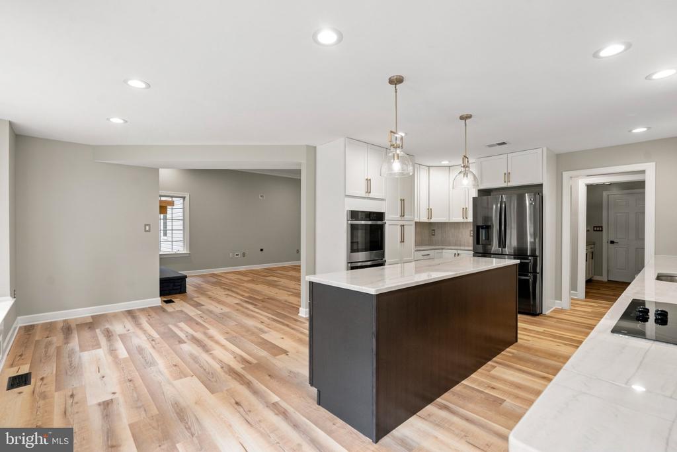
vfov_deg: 73.8
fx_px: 301
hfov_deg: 96.7
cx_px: 338
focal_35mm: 16
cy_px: 226
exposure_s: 1/320
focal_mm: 16
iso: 640
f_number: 5.6
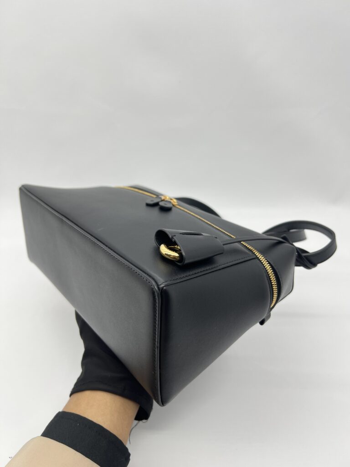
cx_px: 175
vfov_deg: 67.3
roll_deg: +2.0
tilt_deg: -32.8
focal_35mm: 26
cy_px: 234
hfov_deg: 53.1
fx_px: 351
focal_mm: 5.7
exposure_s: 1/116
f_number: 1.5
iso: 32
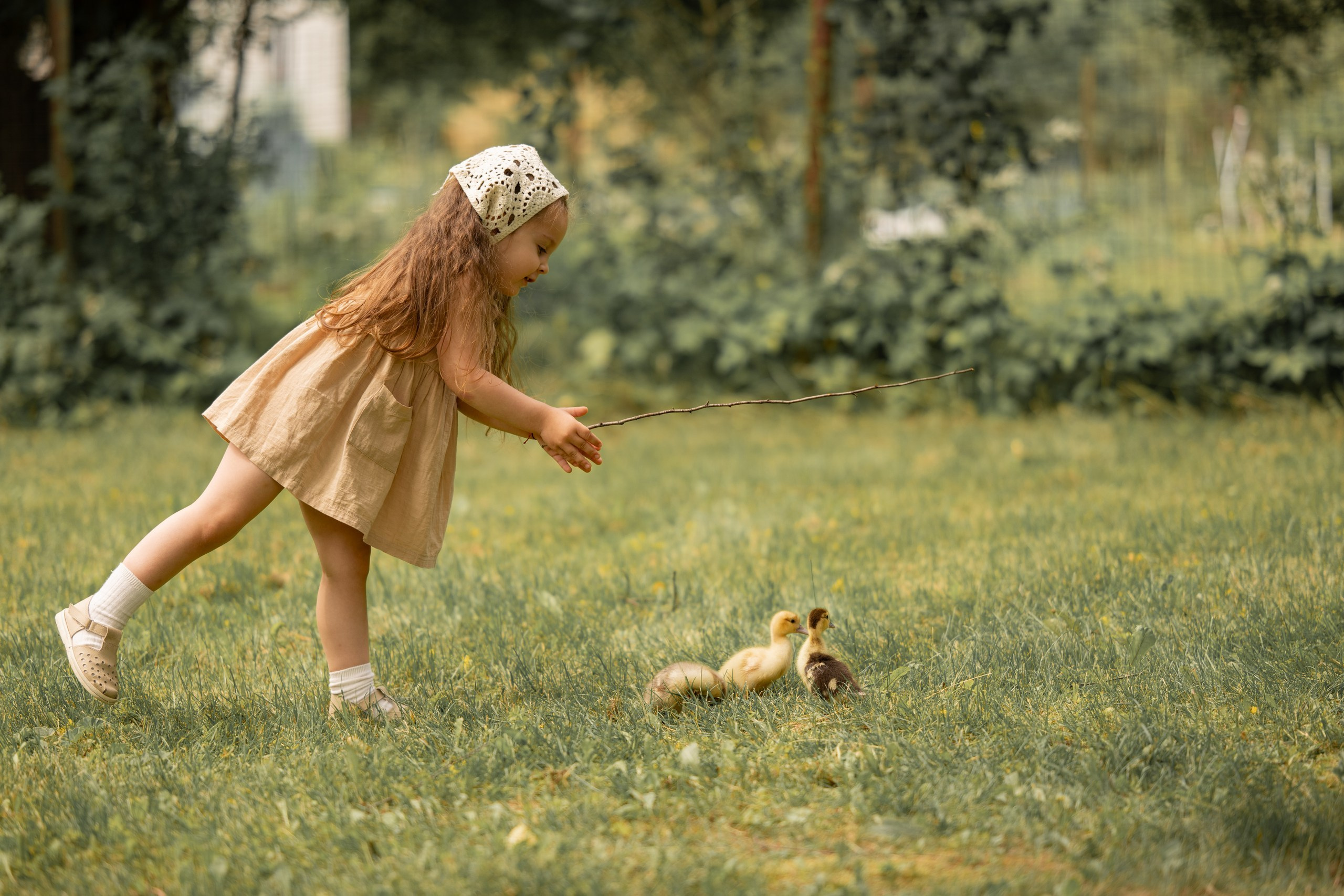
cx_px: 672
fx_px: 3297
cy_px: 448
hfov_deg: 23.0
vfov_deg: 15.5
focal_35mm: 88
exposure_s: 1/1000
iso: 100
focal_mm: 85
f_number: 1.8
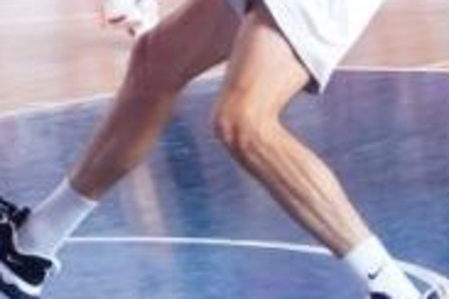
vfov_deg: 4.5
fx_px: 3843
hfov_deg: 6.7
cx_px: 290
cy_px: 32
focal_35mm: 308
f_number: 4
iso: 5000
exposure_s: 1/640
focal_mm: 47
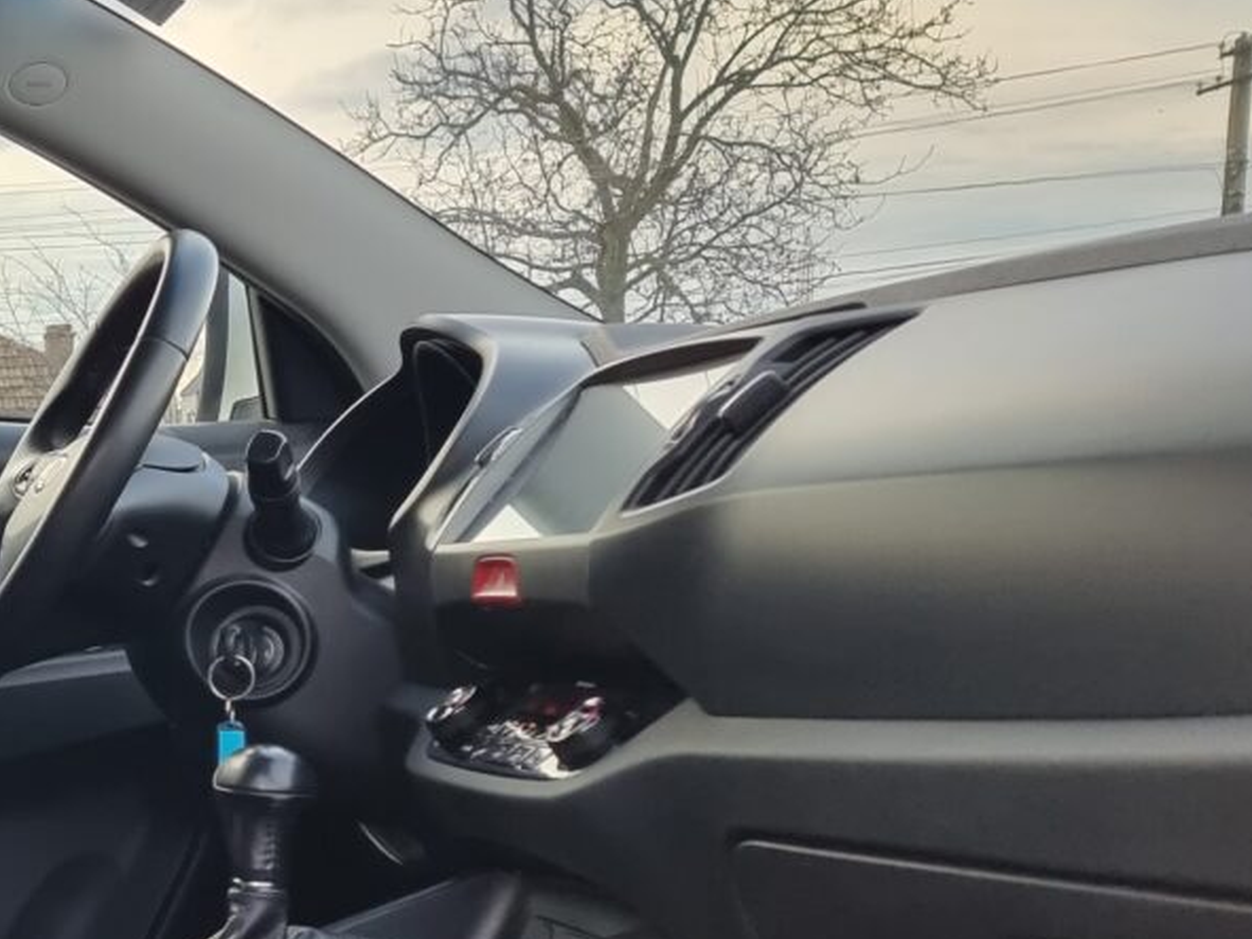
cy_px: 748
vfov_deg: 22.3
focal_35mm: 65
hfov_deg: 25.4
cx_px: -411
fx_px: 2350
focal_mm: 6.7
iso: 64
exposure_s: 1/120
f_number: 1.8
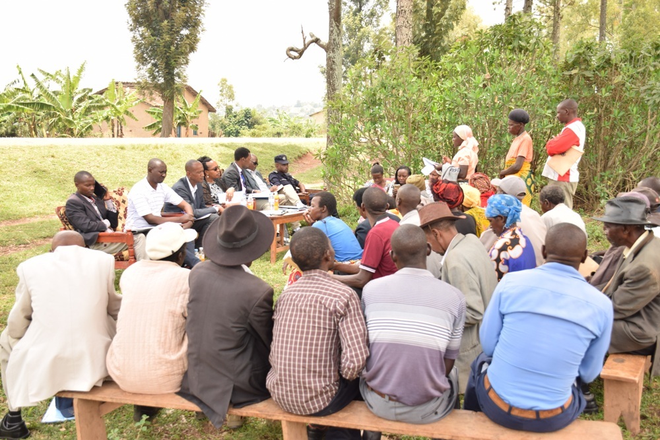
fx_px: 660
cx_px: 330
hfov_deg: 53.1
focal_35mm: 36
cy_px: 220
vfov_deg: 36.9
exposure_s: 1/160
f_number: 5
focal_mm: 24
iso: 125
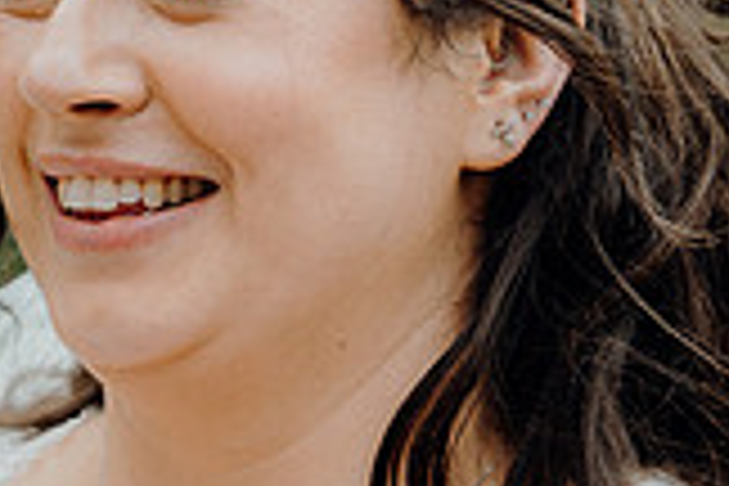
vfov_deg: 5.6
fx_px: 4941
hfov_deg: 8.4
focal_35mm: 244
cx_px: 0
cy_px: 155
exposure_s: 1/200
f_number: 3.5
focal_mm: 68
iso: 125
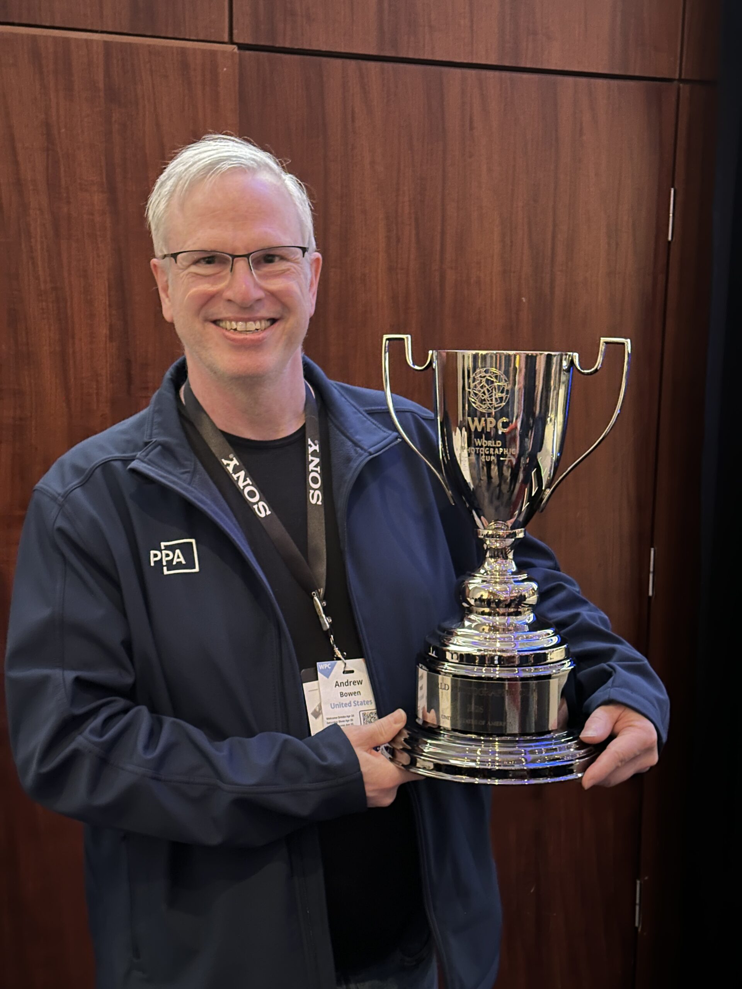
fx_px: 1372
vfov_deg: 39.7
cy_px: 494
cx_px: 371
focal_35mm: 48
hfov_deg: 30.3
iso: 500
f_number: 1.78
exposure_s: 1/9
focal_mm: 6.86
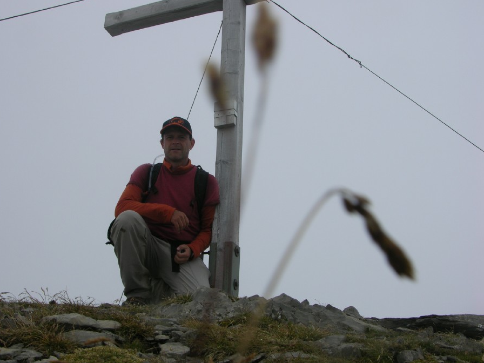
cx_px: 209
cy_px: 180
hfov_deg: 46.7
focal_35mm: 40
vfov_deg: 36.0
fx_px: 559
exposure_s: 1/280
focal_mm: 8.9
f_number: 8
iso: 50
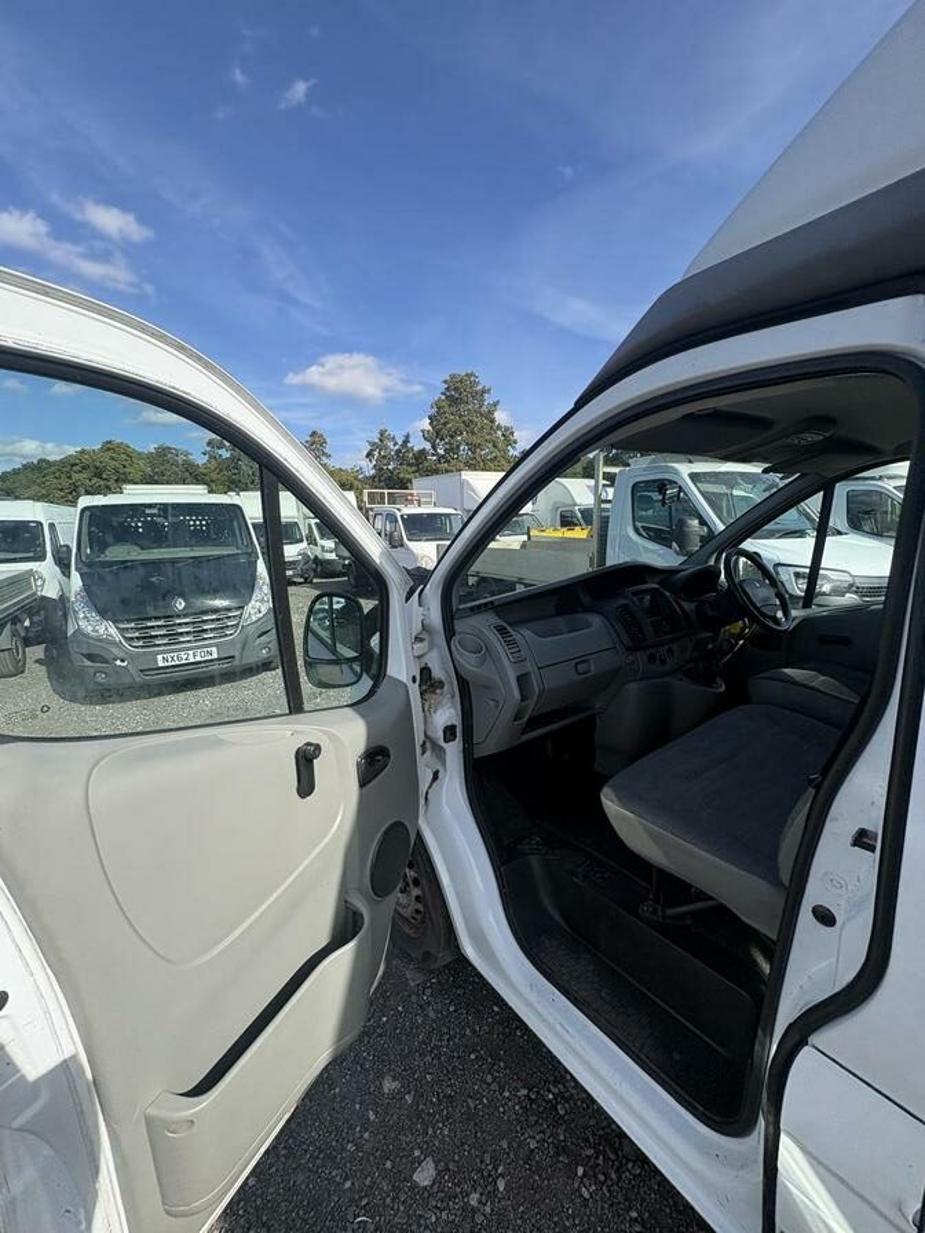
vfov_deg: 102.1
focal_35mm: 14
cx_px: 462
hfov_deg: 85.7
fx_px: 499
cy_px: 616
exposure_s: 1/879
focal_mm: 2.22
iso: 40
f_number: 2.2
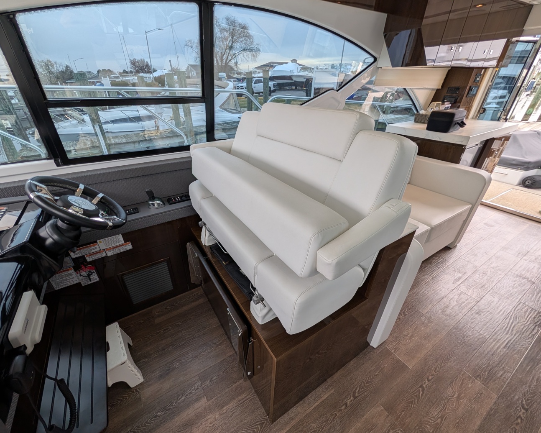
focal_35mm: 13
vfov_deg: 92.2
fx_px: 208
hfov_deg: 104.7
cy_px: 210
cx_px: 253
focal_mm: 2.02
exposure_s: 1/171
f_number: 1.7
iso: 40
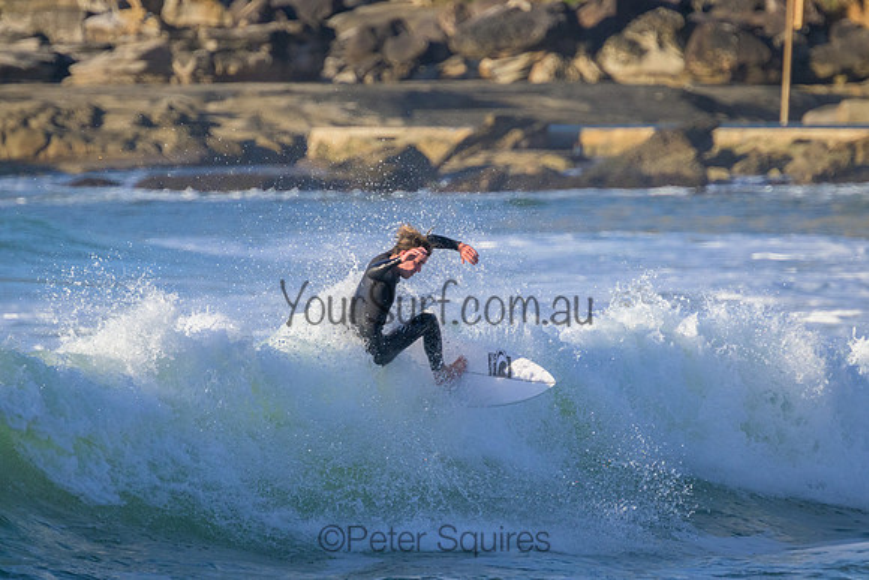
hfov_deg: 2.6
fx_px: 19315
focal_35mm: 800
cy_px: 290
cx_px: 434
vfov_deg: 1.7
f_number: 11
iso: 3200
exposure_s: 1/2000
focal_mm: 800
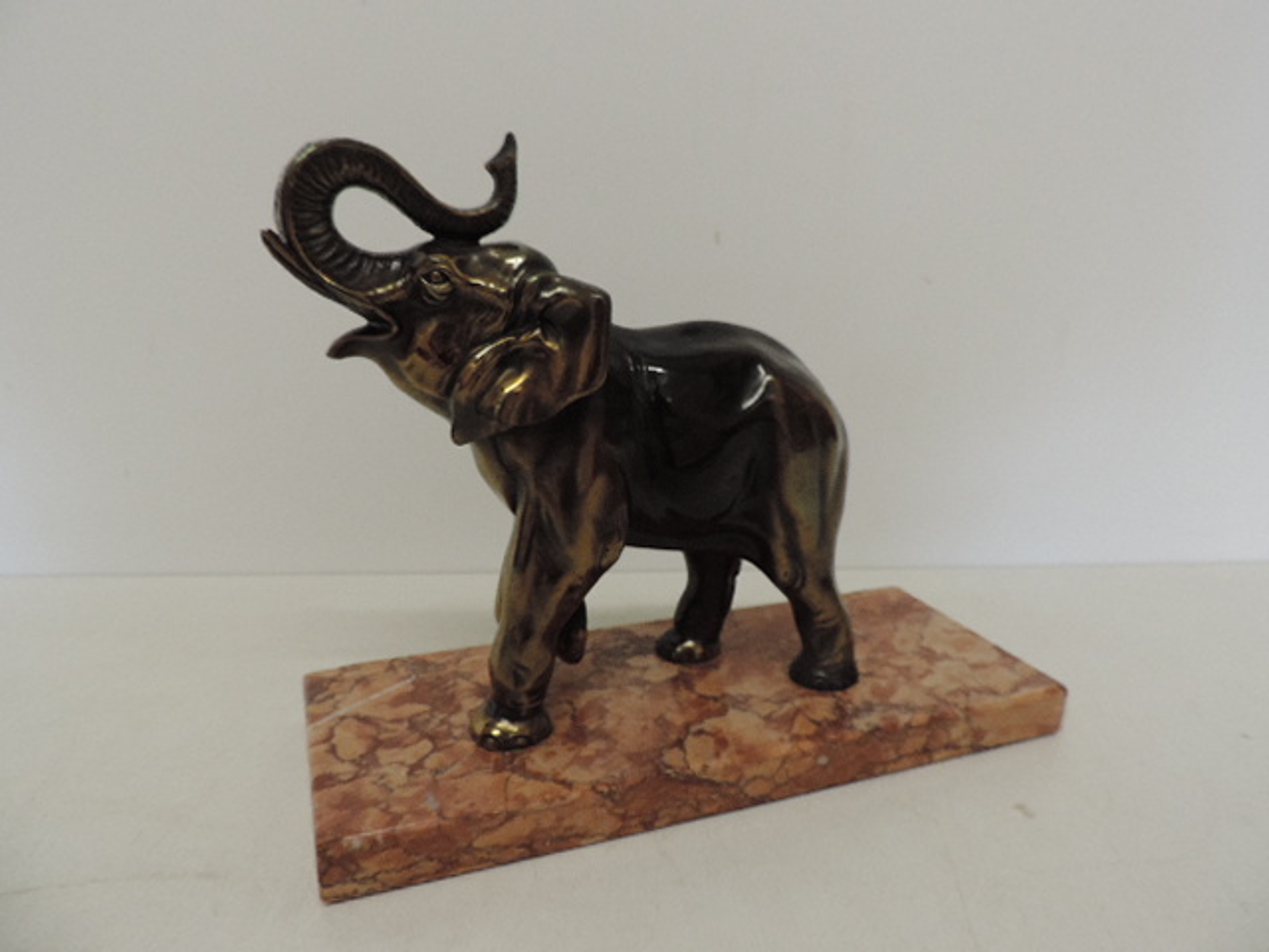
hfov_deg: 71.6
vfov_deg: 56.8
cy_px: 476
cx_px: 634
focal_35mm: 24
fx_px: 880
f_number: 3
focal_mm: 4.3
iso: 320
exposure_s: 1/30
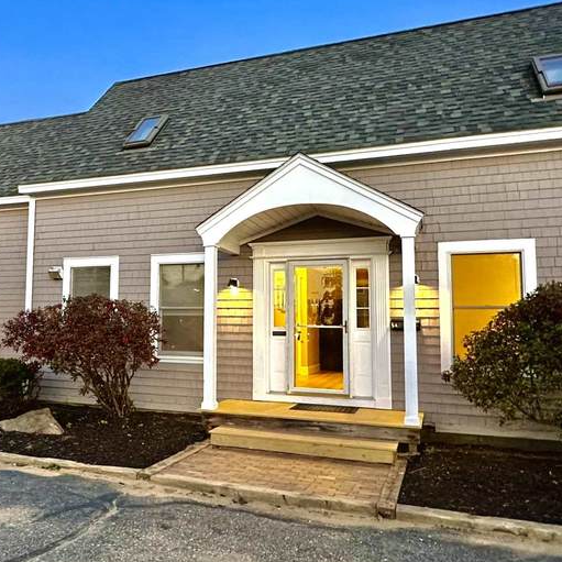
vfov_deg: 52.5
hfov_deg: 51.7
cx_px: 195
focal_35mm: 31
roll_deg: -0.9
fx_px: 569
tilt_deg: +5.4
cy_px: 273
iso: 640
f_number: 2.2
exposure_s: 1/60
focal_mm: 2.22
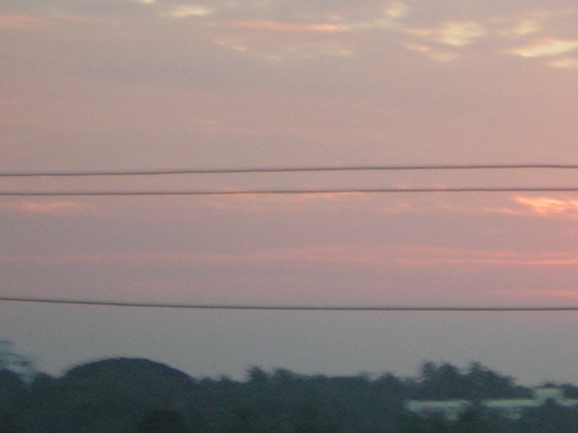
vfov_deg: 7.1
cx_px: 524
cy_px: 143
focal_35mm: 210
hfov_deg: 9.4
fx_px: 3506
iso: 84
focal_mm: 14.1
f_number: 4.7
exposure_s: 1/30.6
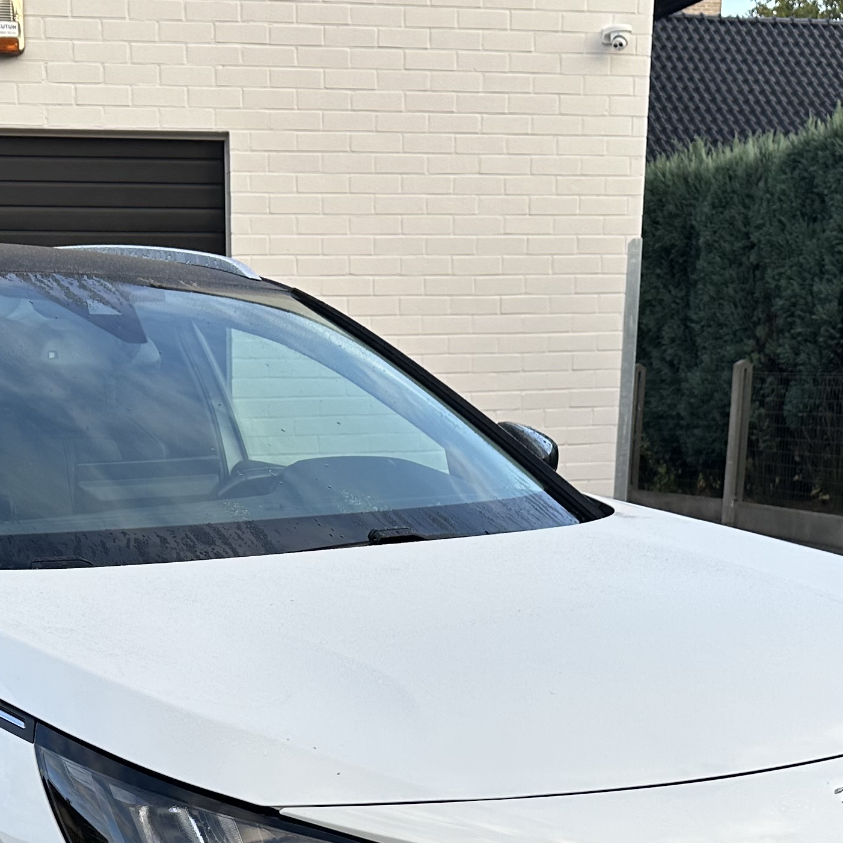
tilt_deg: -15.9
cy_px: 869
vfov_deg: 26.5
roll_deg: +0.0
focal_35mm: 61
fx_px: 1681
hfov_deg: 27.9
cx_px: 245
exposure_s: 1/791
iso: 80
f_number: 1.78
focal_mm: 6.86
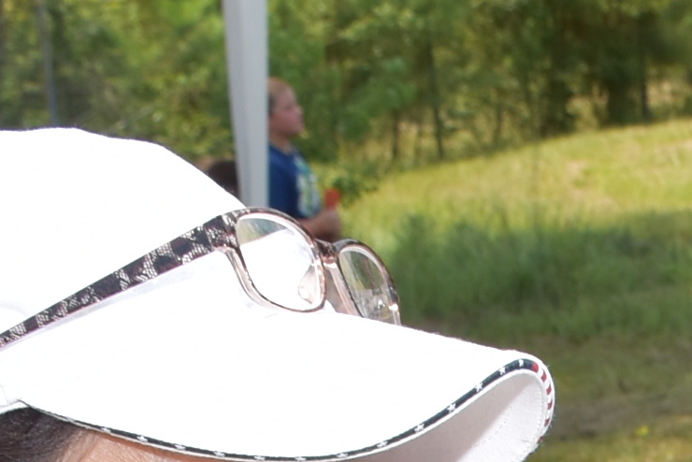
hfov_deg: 11.9
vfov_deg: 7.4
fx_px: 3154
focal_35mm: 164
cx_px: 1056
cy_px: 1365
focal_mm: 18
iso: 200
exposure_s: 1/250
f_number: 9
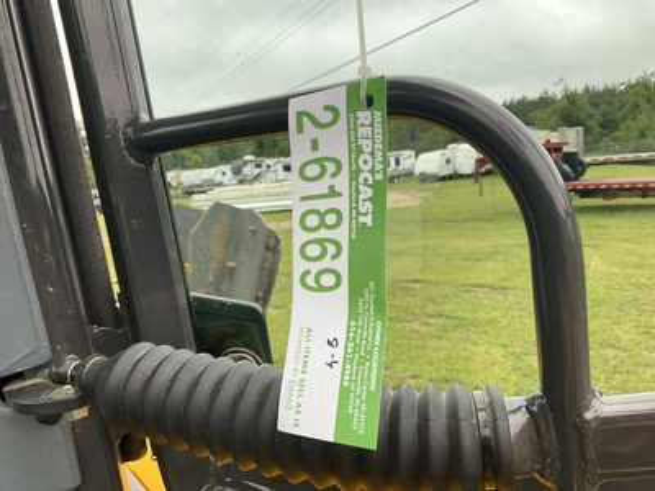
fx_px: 549
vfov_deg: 48.2
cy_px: 246
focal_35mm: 29
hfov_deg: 61.7
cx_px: 328
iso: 20
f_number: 1.8
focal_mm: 3
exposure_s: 1/122
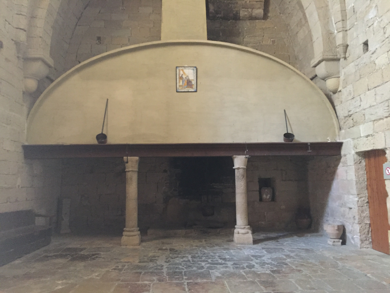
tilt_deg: +6.4
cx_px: 195
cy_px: 146
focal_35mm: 29
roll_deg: +0.3
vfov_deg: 48.2
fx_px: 327
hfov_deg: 61.7
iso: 640
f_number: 2.2
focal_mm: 4.15
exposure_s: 1/17
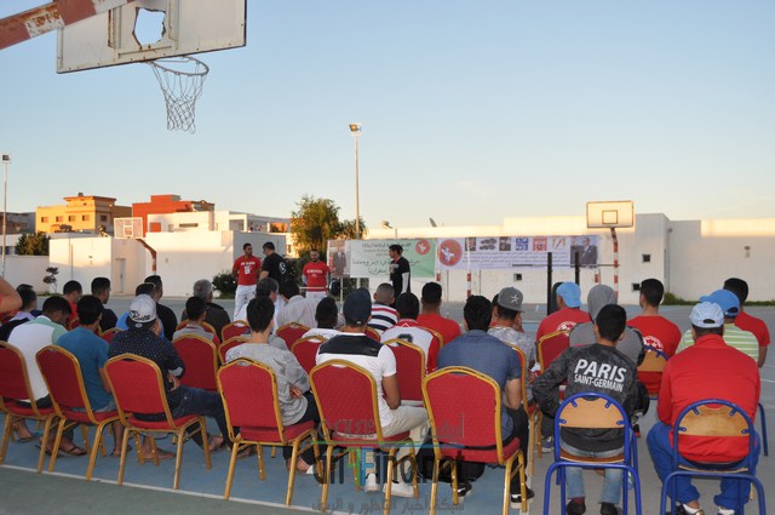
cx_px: 388
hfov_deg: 53.2
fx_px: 774
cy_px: 258
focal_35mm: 36
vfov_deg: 36.8
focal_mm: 24
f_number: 5
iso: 200
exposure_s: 1/200
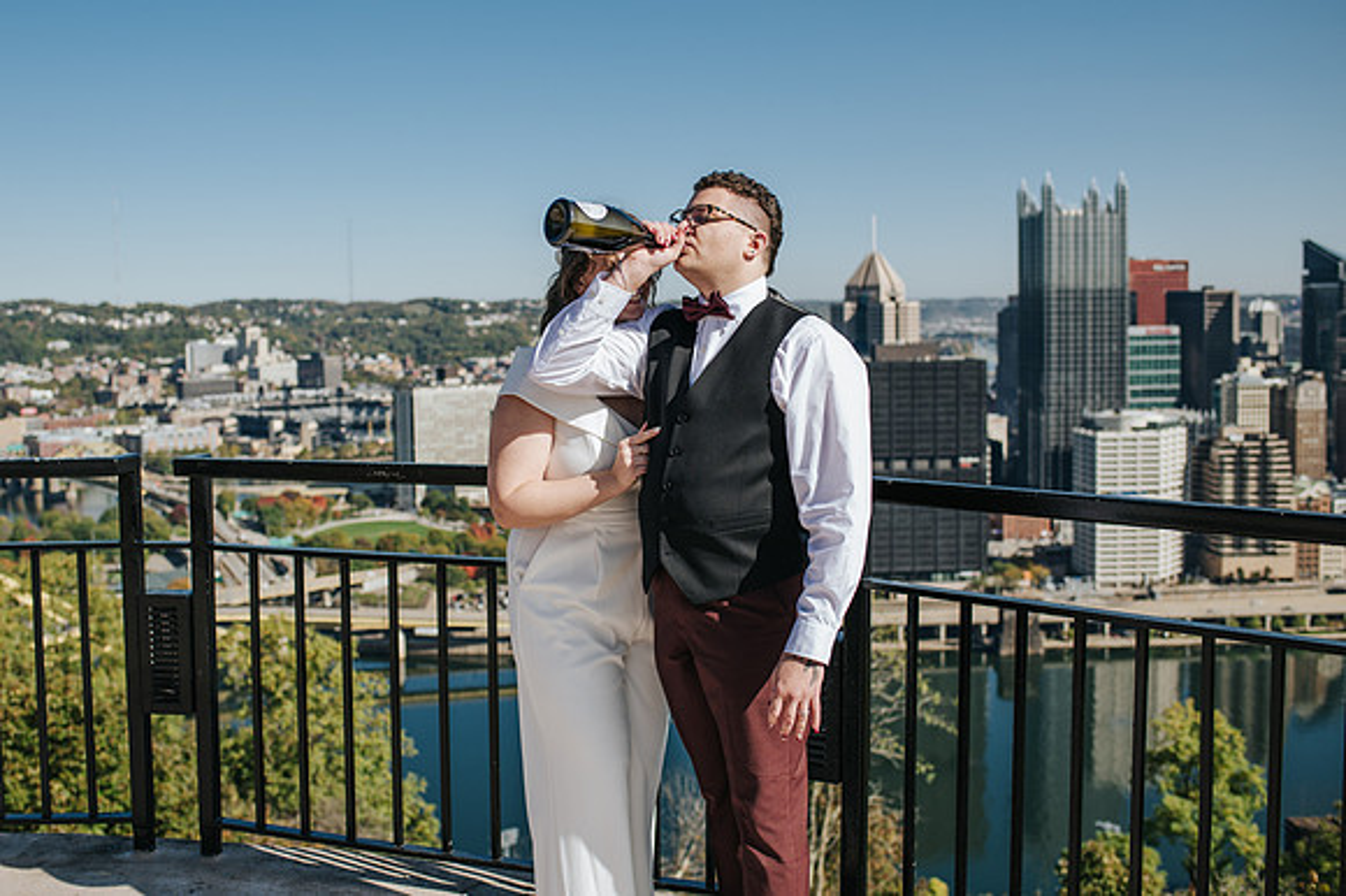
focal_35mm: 40
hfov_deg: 48.3
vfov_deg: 33.3
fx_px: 1497
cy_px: 397
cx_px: 596
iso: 100
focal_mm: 35
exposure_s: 1/1250
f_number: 3.2
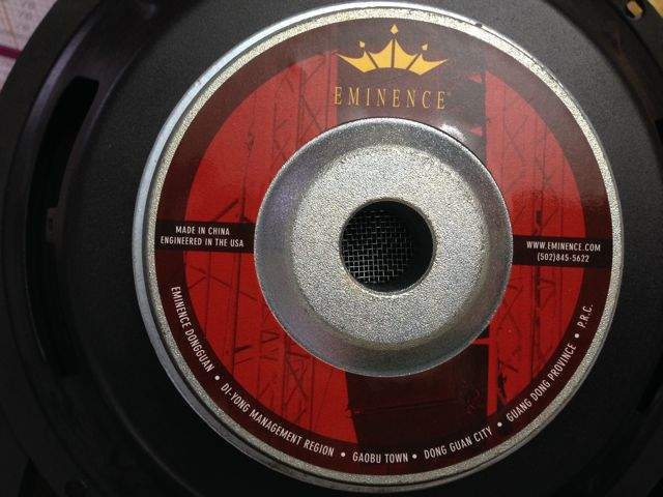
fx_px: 632
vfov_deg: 42.9
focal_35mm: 33
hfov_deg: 55.4
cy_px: 248
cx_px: 332
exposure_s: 1/20
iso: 100
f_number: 2.4
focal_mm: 4.12
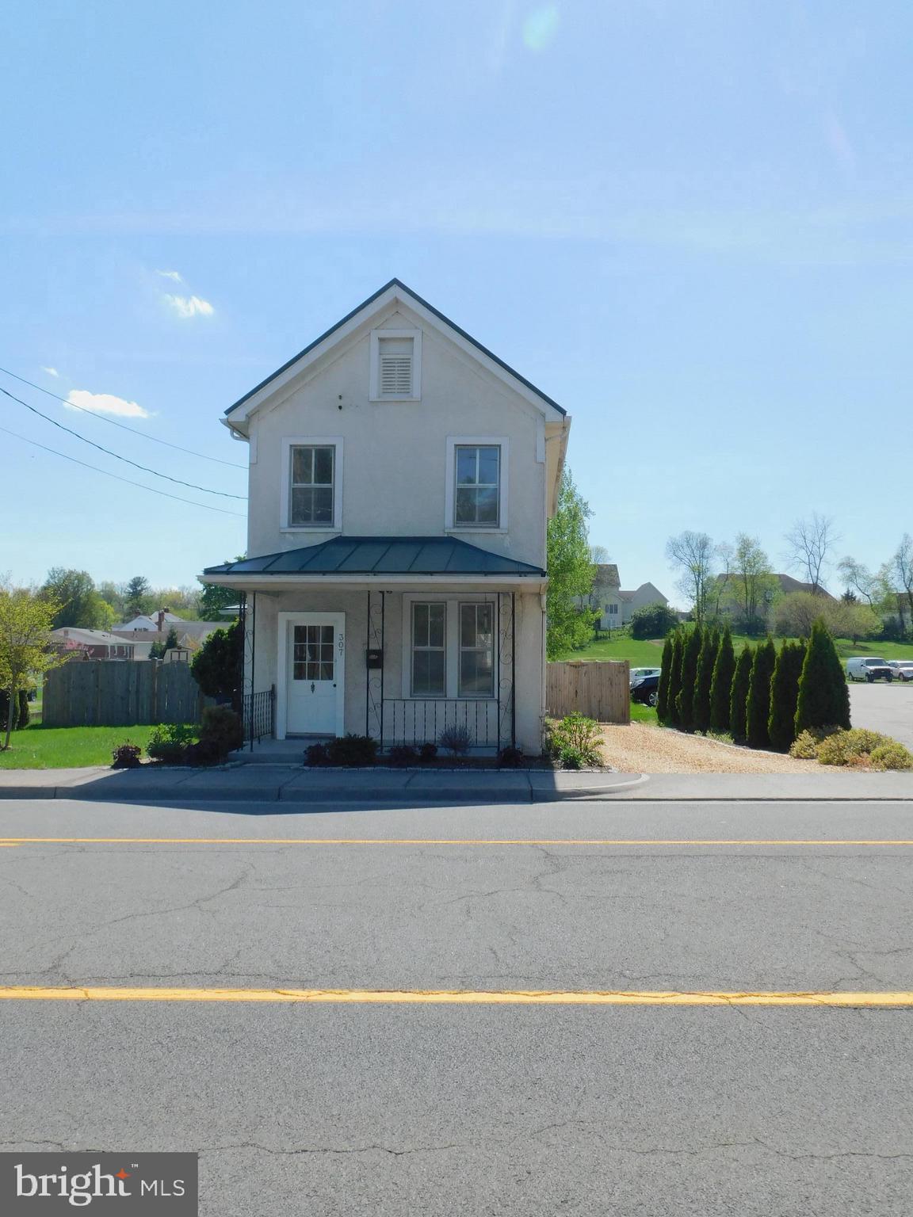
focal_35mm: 30
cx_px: 456
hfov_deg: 46.8
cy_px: 608
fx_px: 1055
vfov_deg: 60.0
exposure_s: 1/1500
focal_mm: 5.3
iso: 125
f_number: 3.2
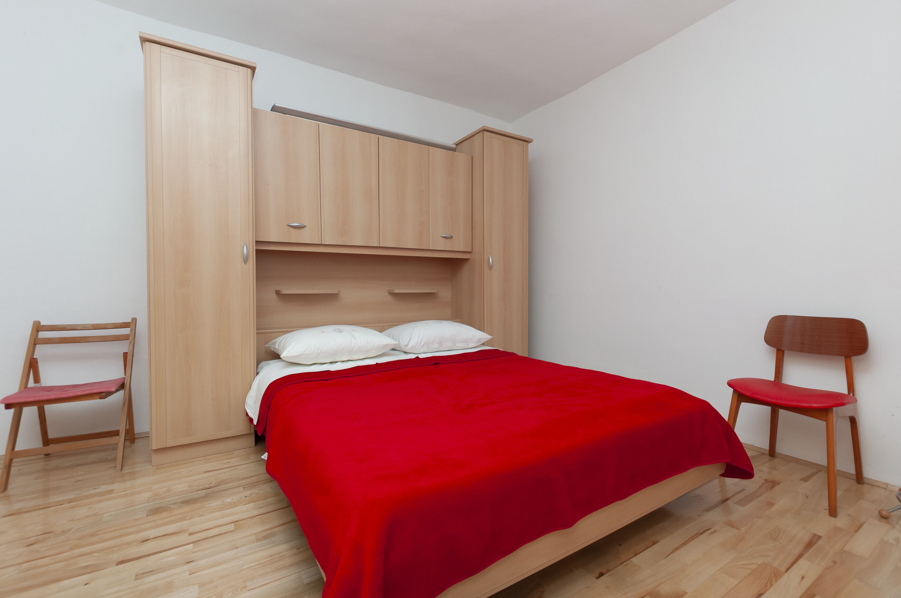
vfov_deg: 77.2
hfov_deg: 100.5
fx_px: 375
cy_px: 299
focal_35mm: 15
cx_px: 450
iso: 200
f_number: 8
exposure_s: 1/200
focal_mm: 10
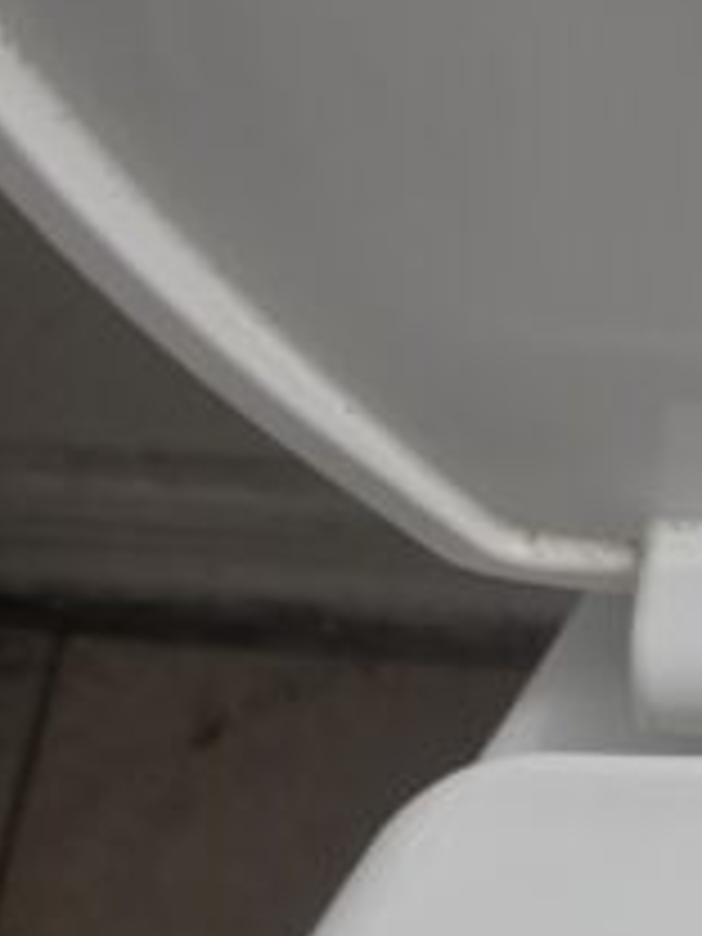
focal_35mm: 113
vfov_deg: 15.6
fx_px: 3055
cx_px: 1215
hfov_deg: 12.2
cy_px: 1530
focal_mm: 6.3
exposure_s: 1/120
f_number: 1.7
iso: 125
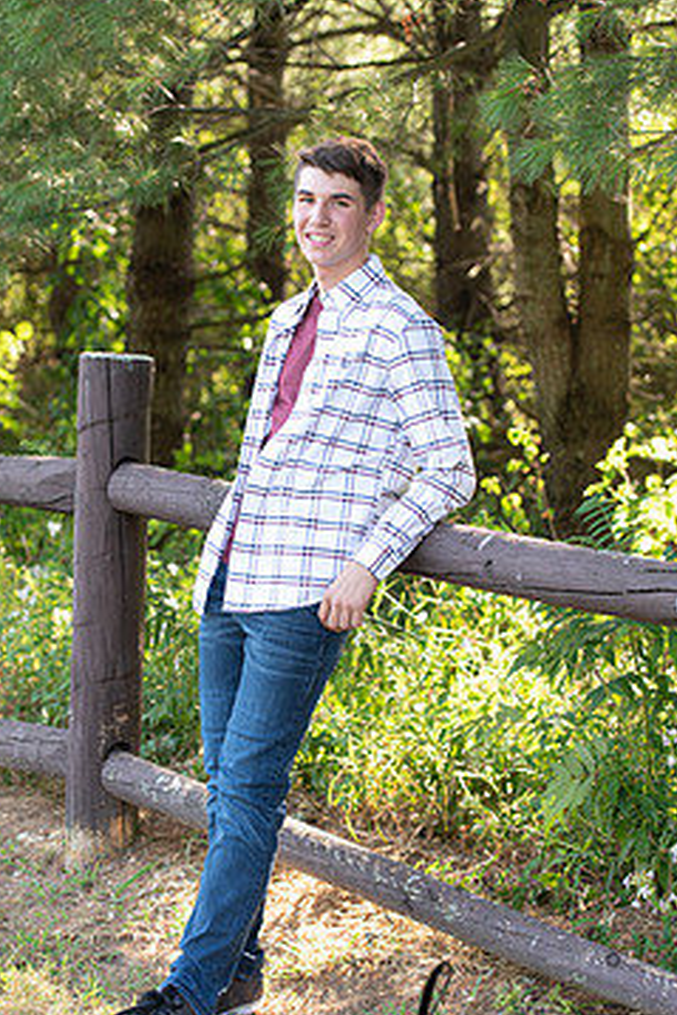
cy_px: 576
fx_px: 2480
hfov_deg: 15.5
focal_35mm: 88
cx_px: 312
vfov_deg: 23.1
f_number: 3.2
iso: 400
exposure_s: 1/250
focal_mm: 70
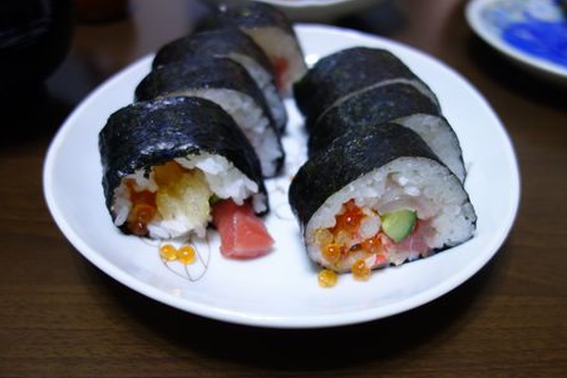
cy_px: 194
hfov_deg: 60.3
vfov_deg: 42.3
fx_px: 488
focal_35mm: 31
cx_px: 301
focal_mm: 10.4
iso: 500
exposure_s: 1/30
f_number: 1.8
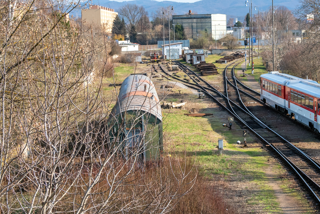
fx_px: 747
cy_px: 41
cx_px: 278
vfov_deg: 16.2
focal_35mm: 84
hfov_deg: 23.6
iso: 200
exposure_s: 1/640
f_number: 9
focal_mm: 30
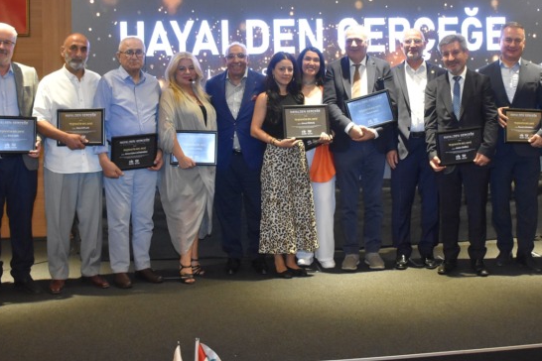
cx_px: 289
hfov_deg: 42.7
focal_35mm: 46
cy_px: 97
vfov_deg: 28.9
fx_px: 693
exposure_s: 1/60
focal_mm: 18
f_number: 4
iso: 2500
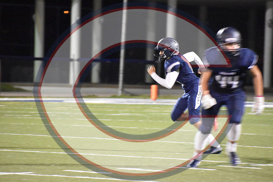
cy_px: 91
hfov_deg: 5.7
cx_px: 136
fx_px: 2731
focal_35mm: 360
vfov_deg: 3.8
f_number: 6
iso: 12800
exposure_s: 1/100
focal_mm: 240
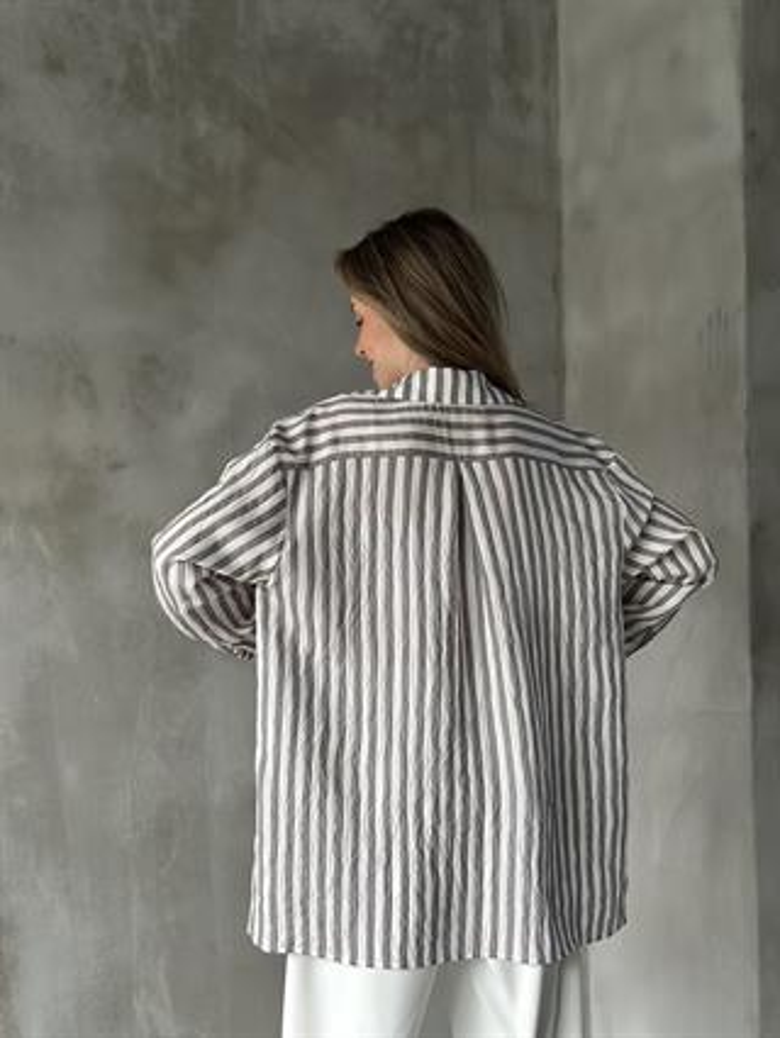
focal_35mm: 48
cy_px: 519
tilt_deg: +3.0
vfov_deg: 39.6
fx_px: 1441
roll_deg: -0.3
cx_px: 390
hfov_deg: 30.3
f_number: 1.78
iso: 320
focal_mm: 6.86
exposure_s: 1/60
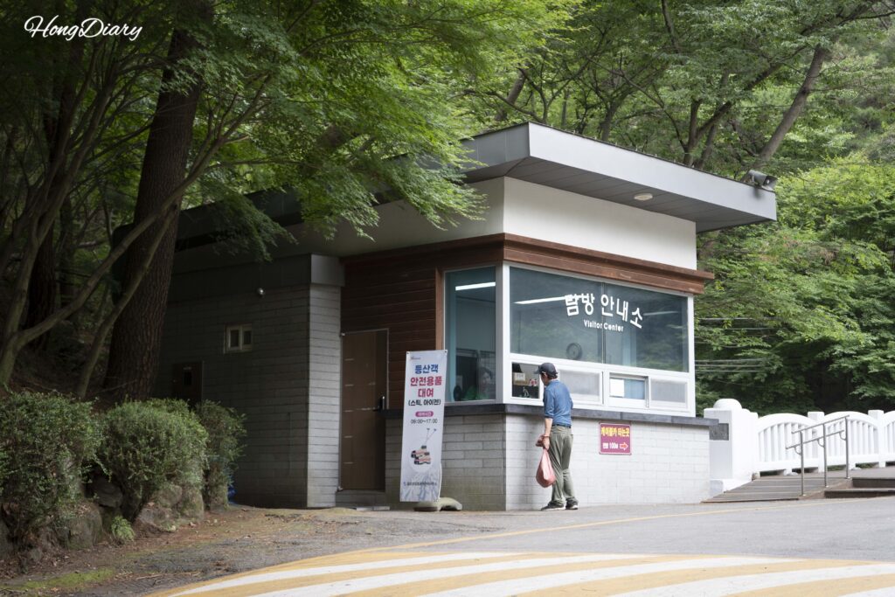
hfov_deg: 33.4
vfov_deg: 22.6
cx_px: 448
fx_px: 1492
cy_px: 298
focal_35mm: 60
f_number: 5.6
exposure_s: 1/160
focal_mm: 60
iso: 800
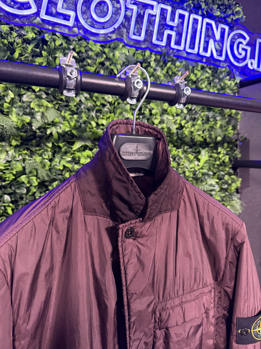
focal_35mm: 24
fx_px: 241
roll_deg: -0.1
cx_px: 130
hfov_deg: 56.8
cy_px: 174
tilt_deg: -4.9
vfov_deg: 71.6
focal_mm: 6.76
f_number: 1.78
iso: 1250
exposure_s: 1/28
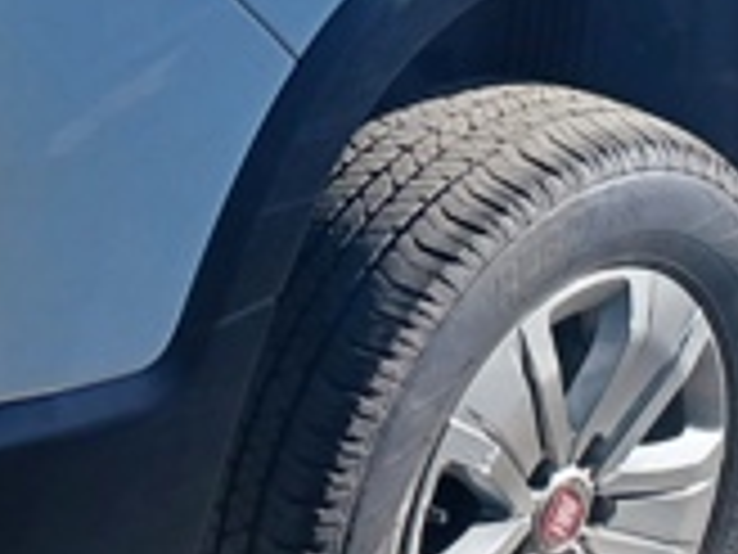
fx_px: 2708
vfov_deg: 11.5
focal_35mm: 127
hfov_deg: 15.4
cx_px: 171
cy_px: -68
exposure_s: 1/395
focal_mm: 3.98
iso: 20
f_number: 1.8
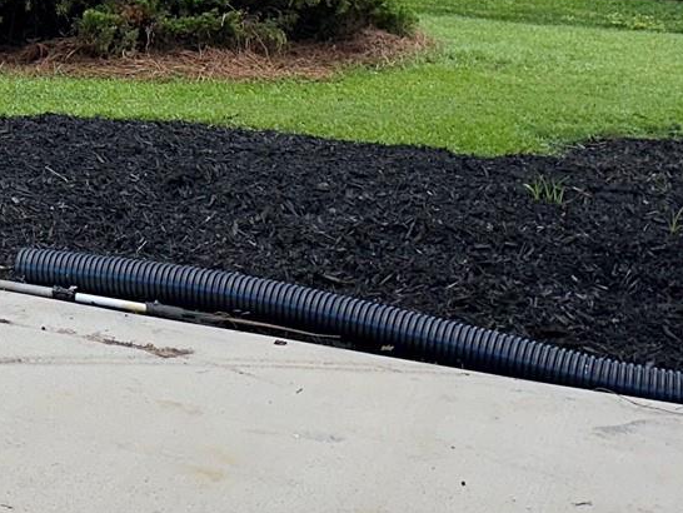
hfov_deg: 20.3
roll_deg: -2.1
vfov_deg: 15.9
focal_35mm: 90
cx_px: -145
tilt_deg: -6.4
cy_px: -56
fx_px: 1777
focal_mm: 6.86
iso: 50
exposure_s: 1/2299
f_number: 1.78
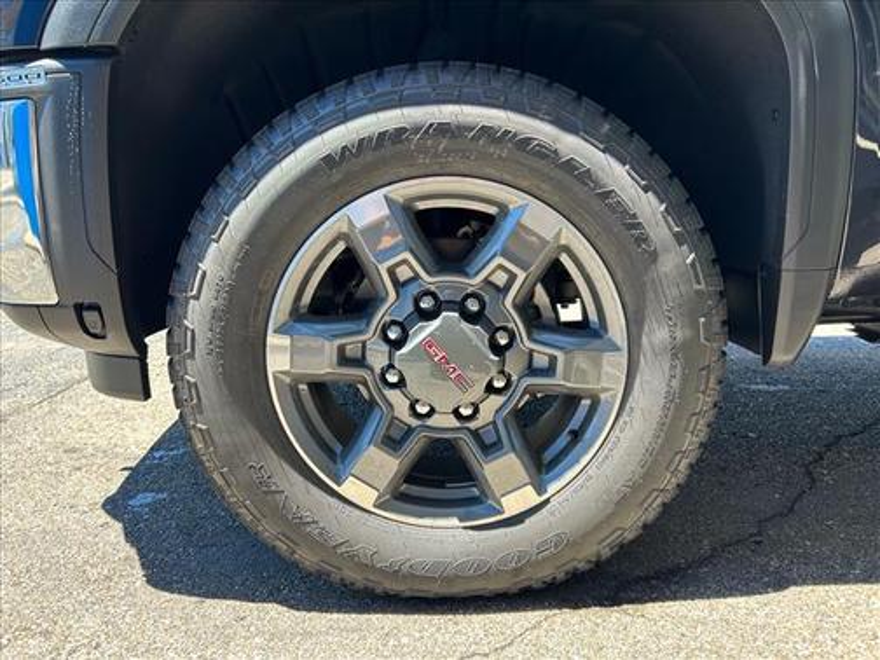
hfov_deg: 67.3
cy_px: 330
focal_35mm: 26
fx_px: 661
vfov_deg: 53.1
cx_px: 440
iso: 50
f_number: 1.5
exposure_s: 1/272
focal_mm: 5.7
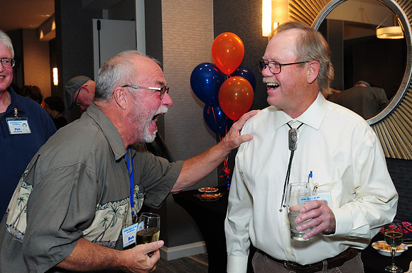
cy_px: 136
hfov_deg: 48.0
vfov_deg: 32.9
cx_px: 206
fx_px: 463
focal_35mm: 40
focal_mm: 27
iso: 500
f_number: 5
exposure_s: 1/60
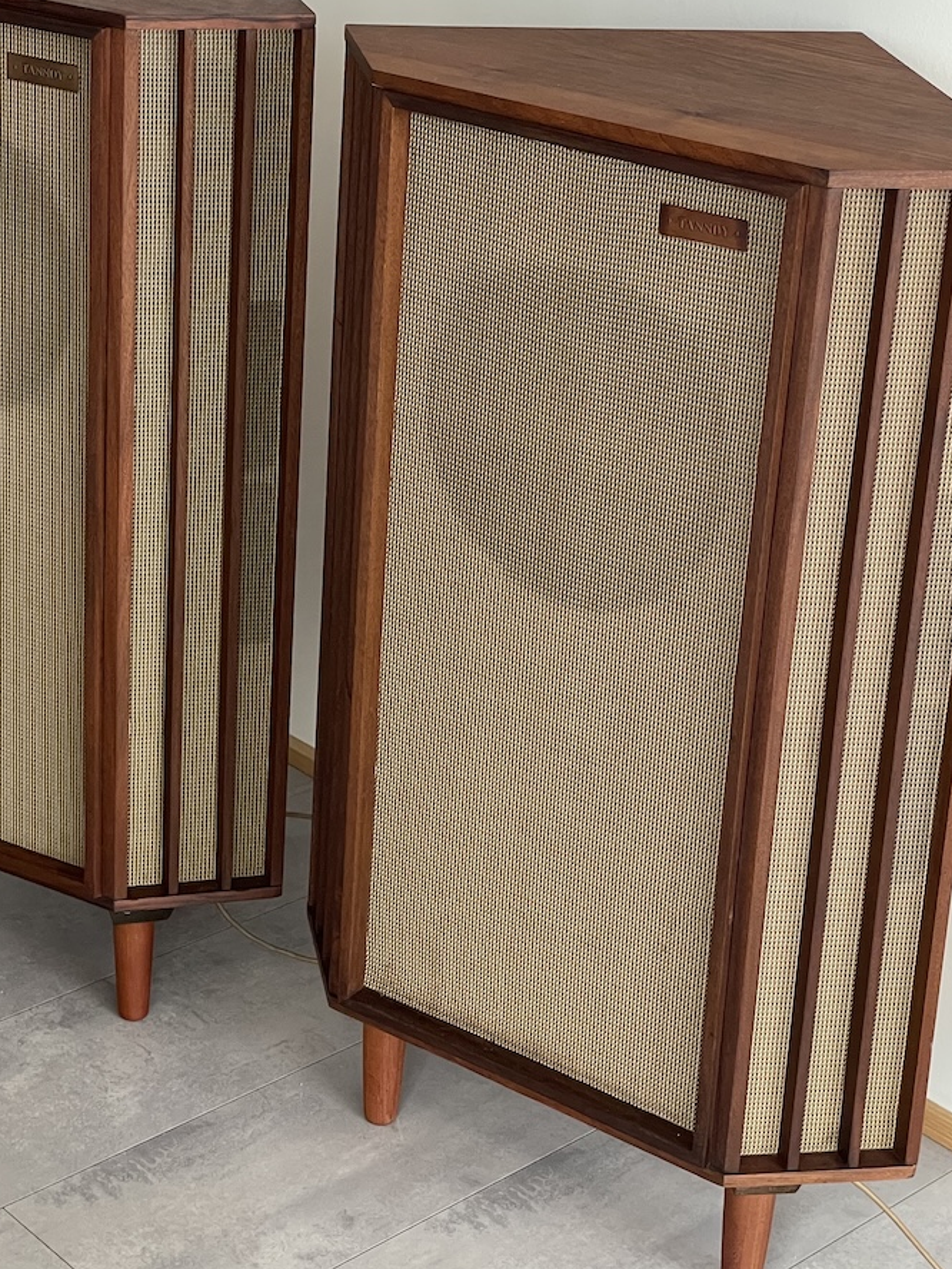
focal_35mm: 75
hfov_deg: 19.6
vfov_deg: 25.9
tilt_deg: -21.6
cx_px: 390
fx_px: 2748
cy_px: 462
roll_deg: -3.6
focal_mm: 6
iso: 320
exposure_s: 1/50
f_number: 2
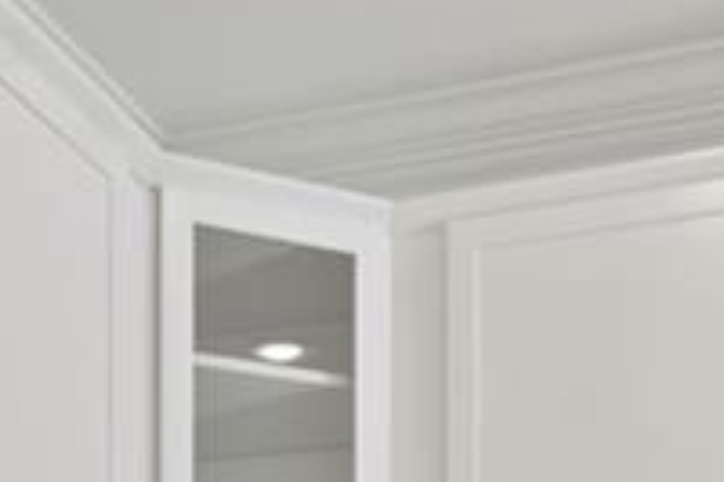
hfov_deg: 24.8
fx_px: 1648
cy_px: 904
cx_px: 337
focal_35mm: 82
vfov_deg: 14.4
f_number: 8
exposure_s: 1/13
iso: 400
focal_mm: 16
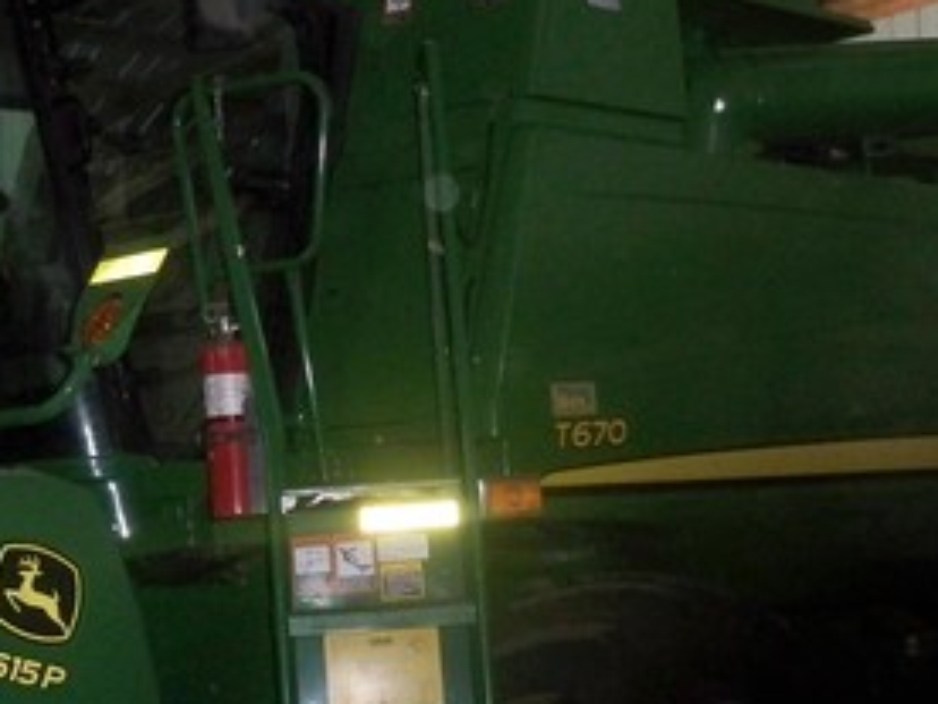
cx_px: 350
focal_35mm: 69
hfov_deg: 28.1
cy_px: 548
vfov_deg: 21.1
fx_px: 1870
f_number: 3.1
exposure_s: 1/60
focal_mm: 6.3
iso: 400
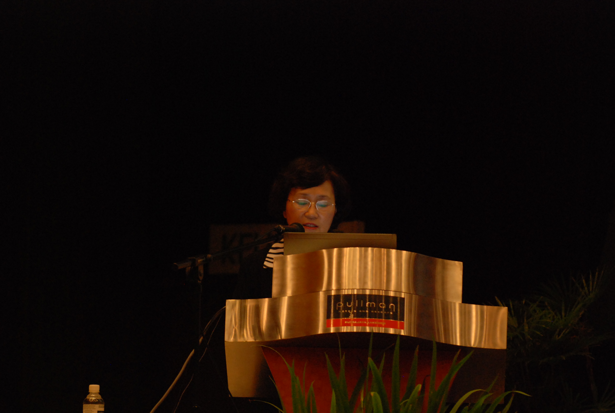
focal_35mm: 300
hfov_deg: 6.9
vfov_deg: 4.6
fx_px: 5136
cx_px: 308
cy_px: 206
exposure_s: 1/60
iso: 1000
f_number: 2.8
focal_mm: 200
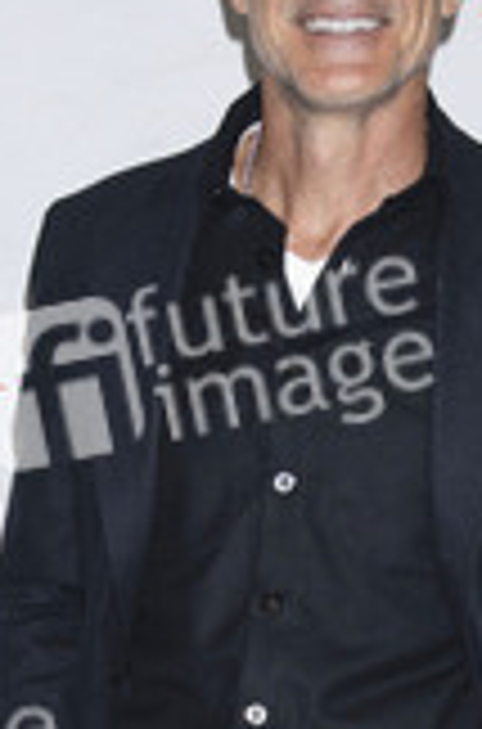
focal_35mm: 99
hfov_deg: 13.7
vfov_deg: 20.4
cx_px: 333
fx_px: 2001
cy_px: 590
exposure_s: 1/200
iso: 640
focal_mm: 40
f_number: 6.3
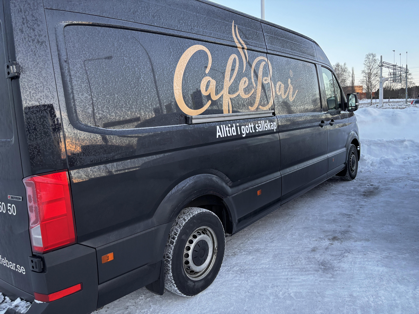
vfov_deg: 53.1
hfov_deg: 67.3
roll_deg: +3.9
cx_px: 210
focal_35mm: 26
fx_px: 315
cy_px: 157
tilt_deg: -7.0
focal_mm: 5.96
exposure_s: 1/121
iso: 125
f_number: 1.6
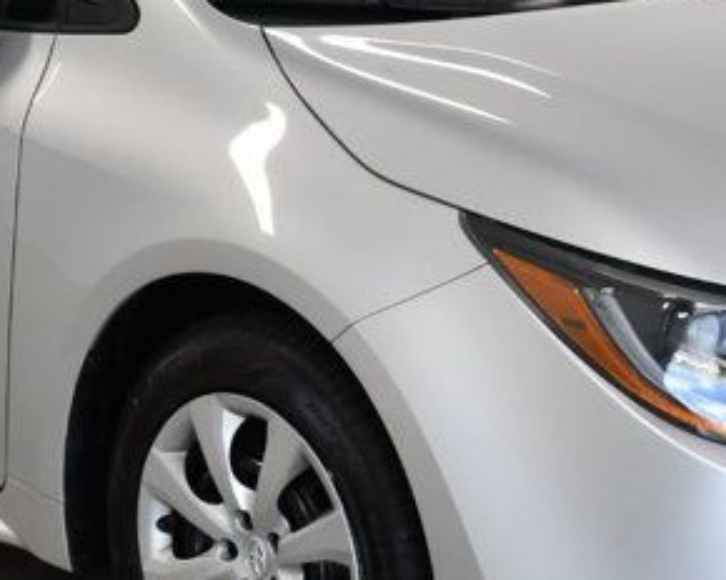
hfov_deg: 14.9
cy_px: 222
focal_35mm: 129
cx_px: 366
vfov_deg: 12.0
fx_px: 2772
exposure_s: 1/160
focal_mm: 26
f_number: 6.3
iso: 400
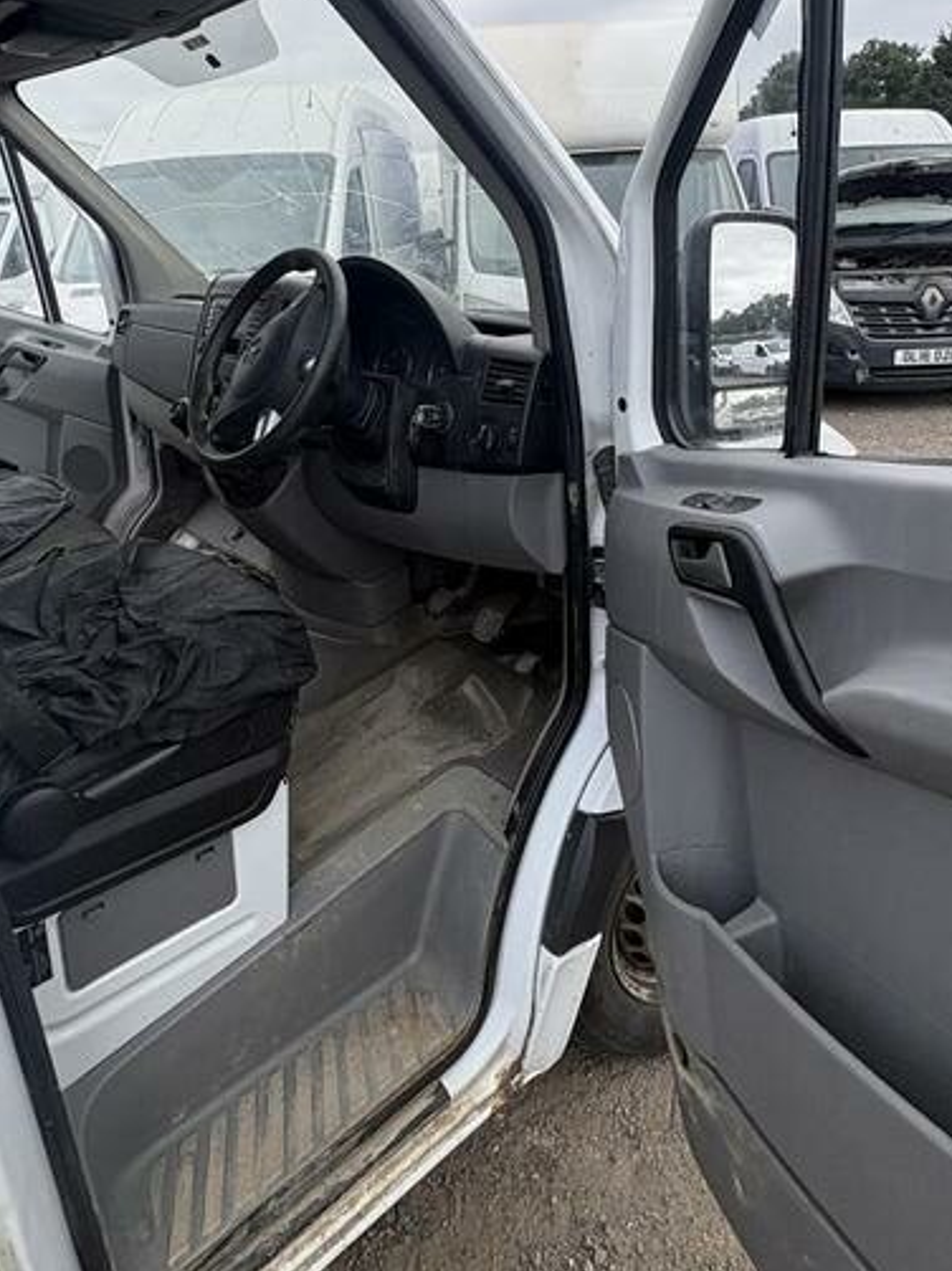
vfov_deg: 67.5
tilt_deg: -7.5
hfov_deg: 54.8
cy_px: 425
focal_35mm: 25
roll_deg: +1.4
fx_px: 918
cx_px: 484
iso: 64
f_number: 2.2
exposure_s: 1/771
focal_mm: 2.22
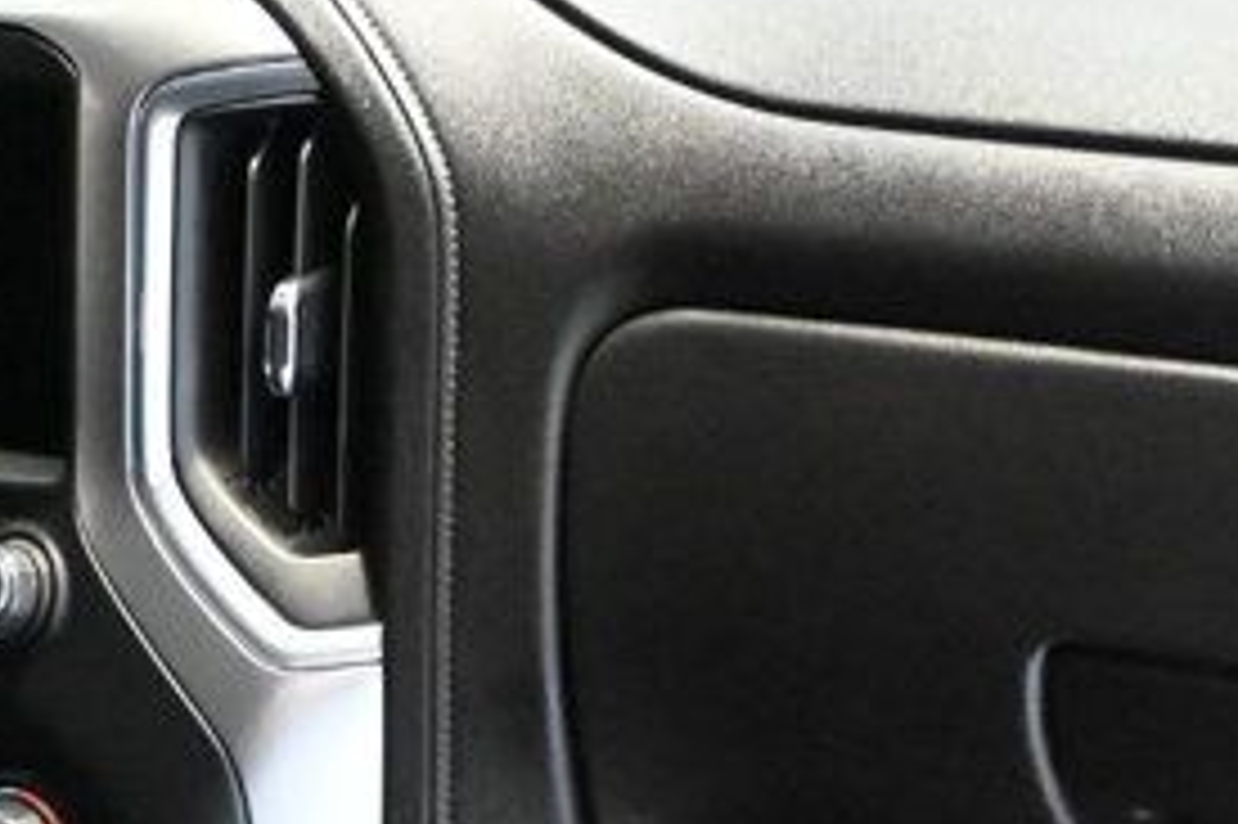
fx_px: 3744
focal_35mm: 109
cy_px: 1216
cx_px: 617
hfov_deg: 18.8
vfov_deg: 12.0
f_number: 3.8
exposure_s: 1/60
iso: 12800
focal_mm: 19.5
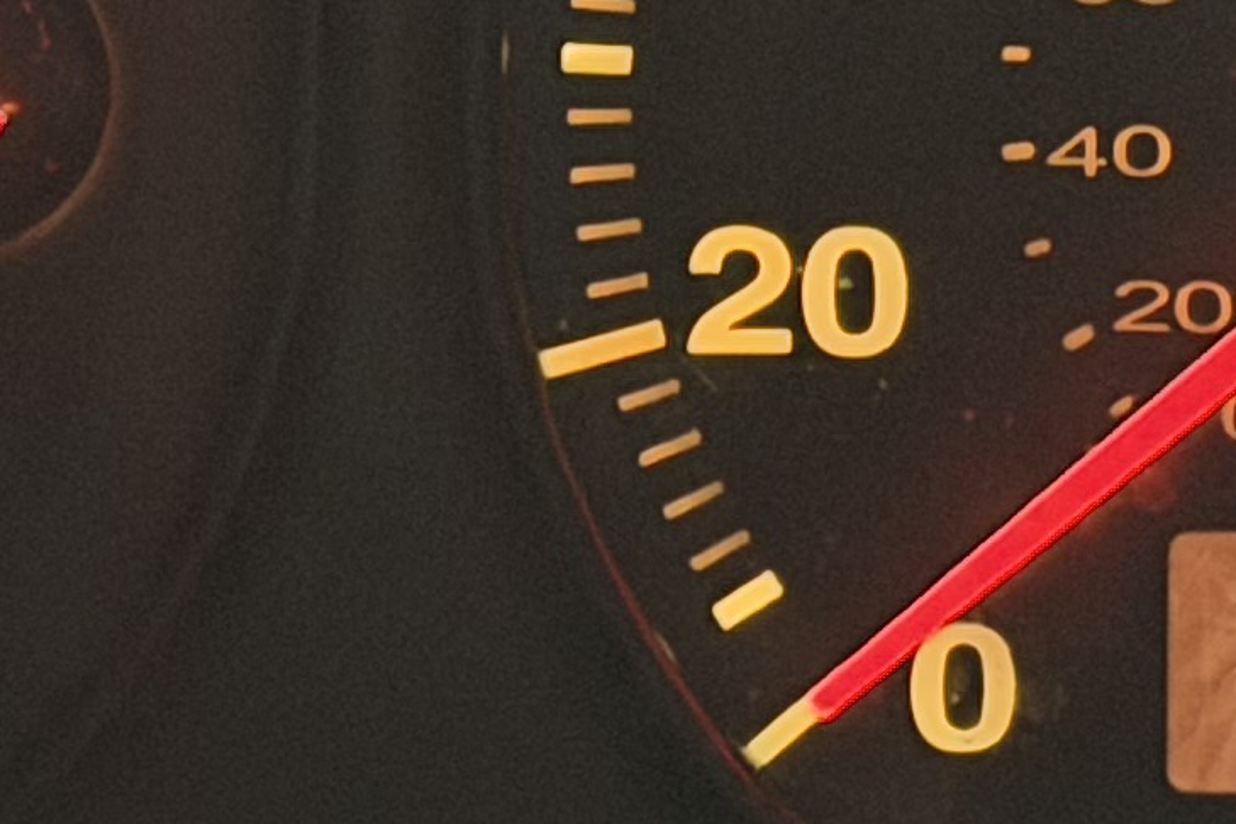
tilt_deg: -17.8
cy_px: 258
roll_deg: -0.7
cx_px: 176
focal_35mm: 276
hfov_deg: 7.4
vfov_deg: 5.0
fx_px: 9475
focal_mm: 6.76
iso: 800
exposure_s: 1/20
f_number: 1.78
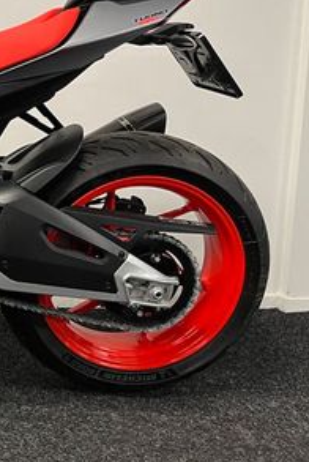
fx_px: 758
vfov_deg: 33.5
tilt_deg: -8.2
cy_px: 140
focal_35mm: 59
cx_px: -154
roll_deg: -0.2
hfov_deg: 19.9
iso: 125
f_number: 1.6
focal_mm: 5.1
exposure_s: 1/50
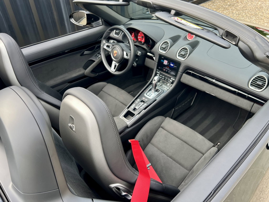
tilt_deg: -37.5
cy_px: 101
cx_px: 134
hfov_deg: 67.3
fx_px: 202
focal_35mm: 26
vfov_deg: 53.1
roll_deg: +2.3
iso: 40
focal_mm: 5.7
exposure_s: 1/244
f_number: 1.5
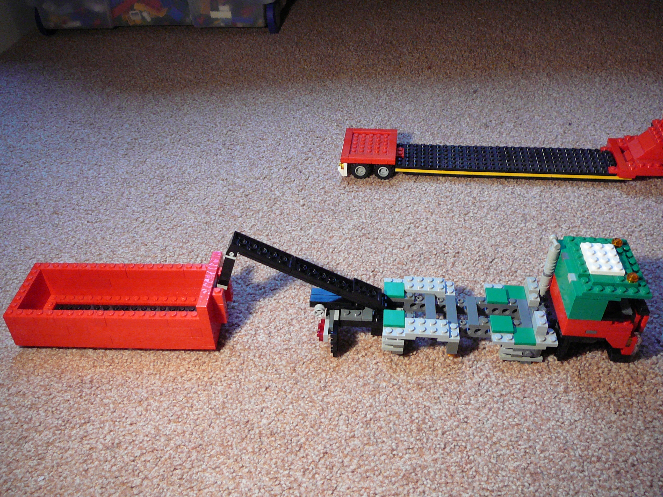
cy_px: 248
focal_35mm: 35
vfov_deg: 40.7
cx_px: 332
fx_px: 670
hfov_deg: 52.6
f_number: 2.8
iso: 200
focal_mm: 5.2
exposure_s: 1/15
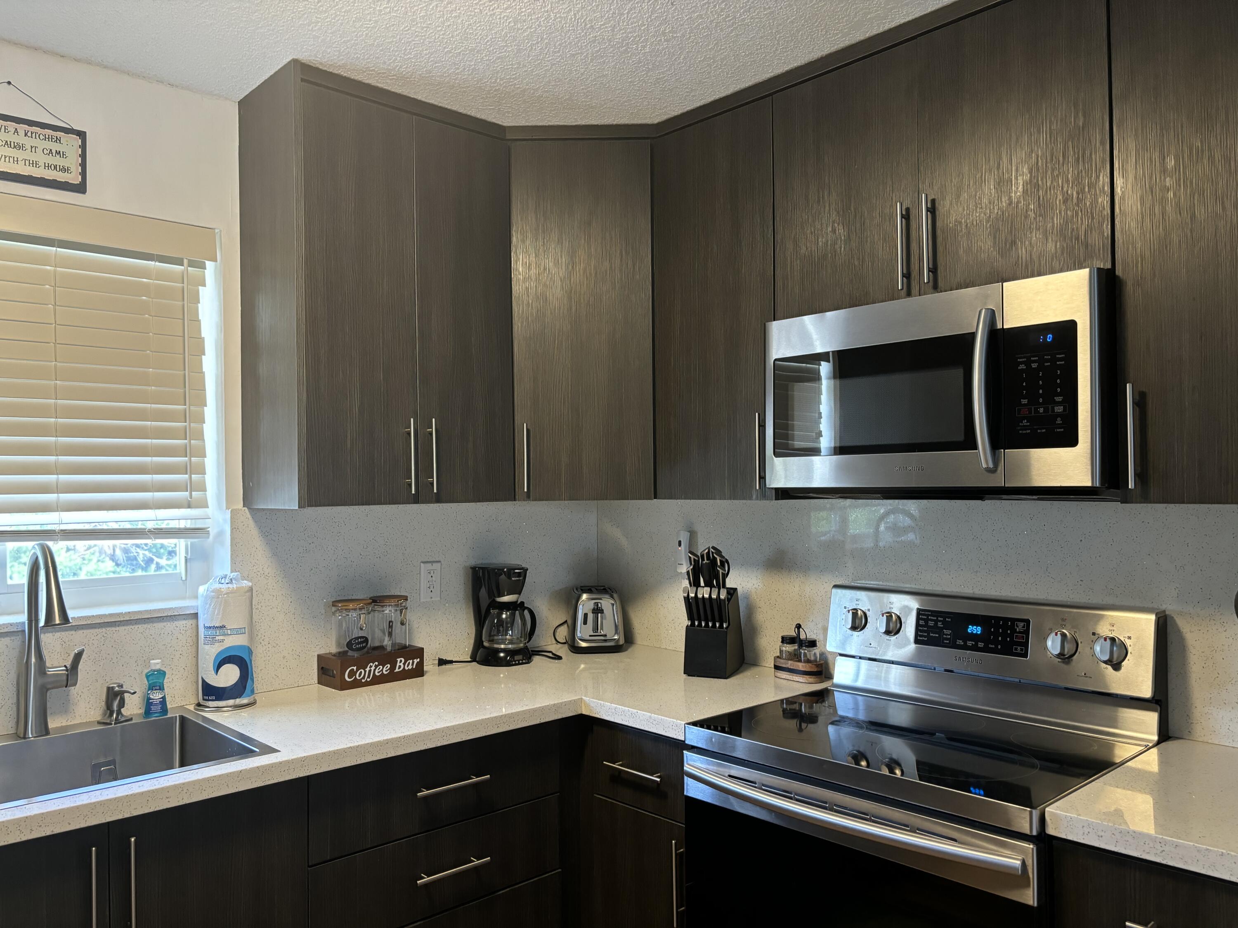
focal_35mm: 26
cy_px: 464
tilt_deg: +1.1
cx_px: 619
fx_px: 930
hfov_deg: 67.3
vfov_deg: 53.1
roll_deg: +0.5
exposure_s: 1/60
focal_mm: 5.96
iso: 320
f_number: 1.6
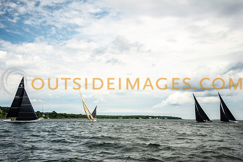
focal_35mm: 37
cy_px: 81
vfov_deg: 36.1
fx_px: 249
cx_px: 123
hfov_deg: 52.0
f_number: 5.6
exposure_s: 1/1600
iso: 250
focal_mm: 31
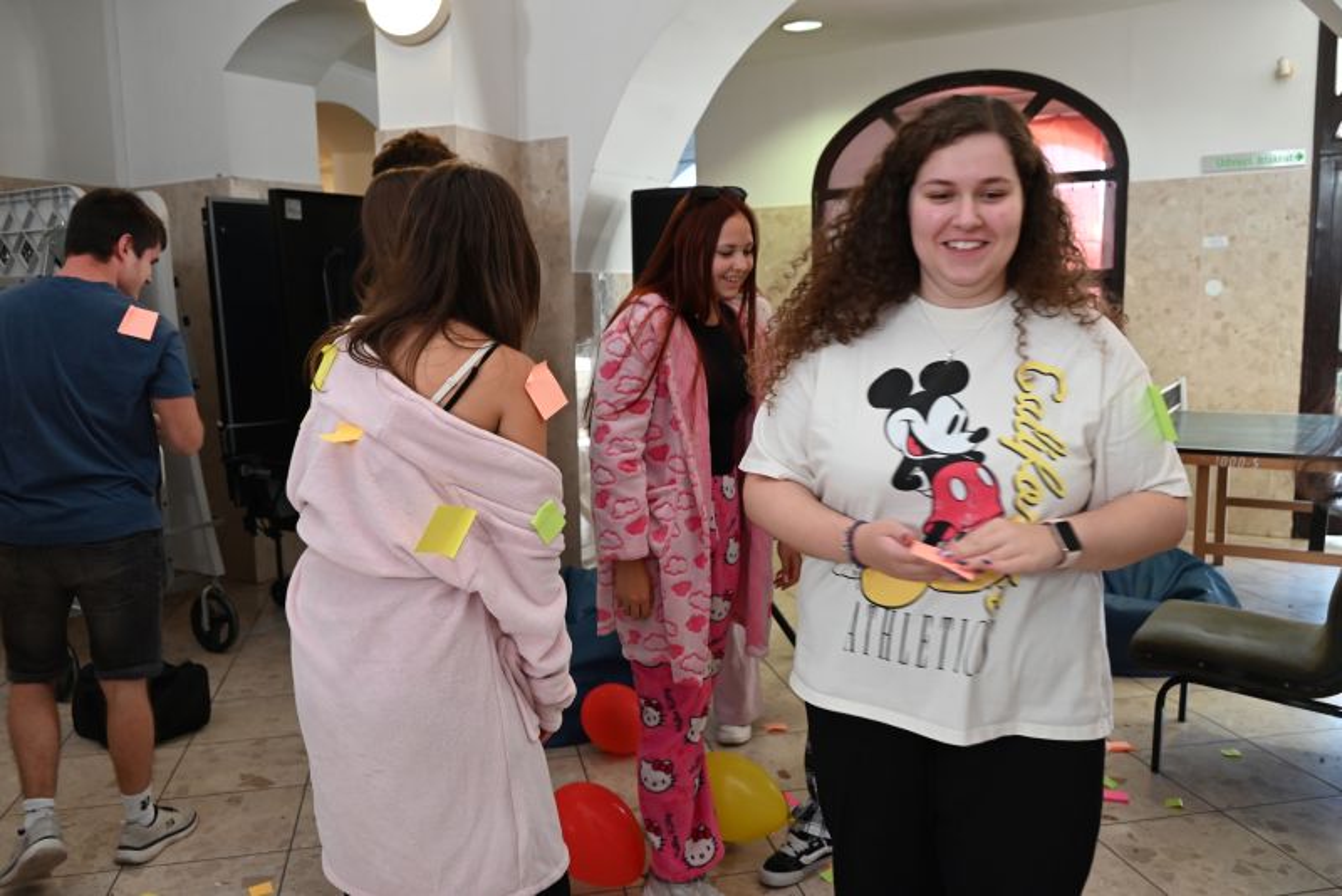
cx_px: 671
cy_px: 448
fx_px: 1119
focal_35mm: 30
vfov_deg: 43.6
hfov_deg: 61.9
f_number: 5
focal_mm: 30
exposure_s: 1/100
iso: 1600
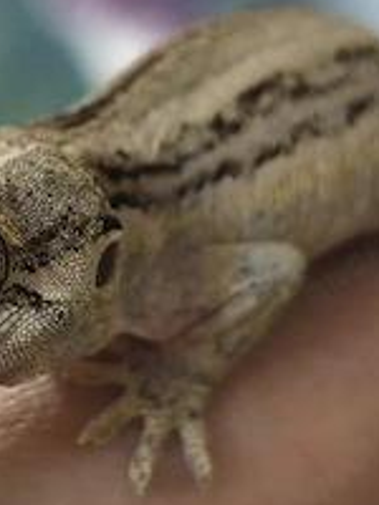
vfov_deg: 21.3
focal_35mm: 92
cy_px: 275
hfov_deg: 15.9
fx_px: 1343
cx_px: 45
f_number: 1.7
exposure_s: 1/33.4
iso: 1000
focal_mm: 6.06
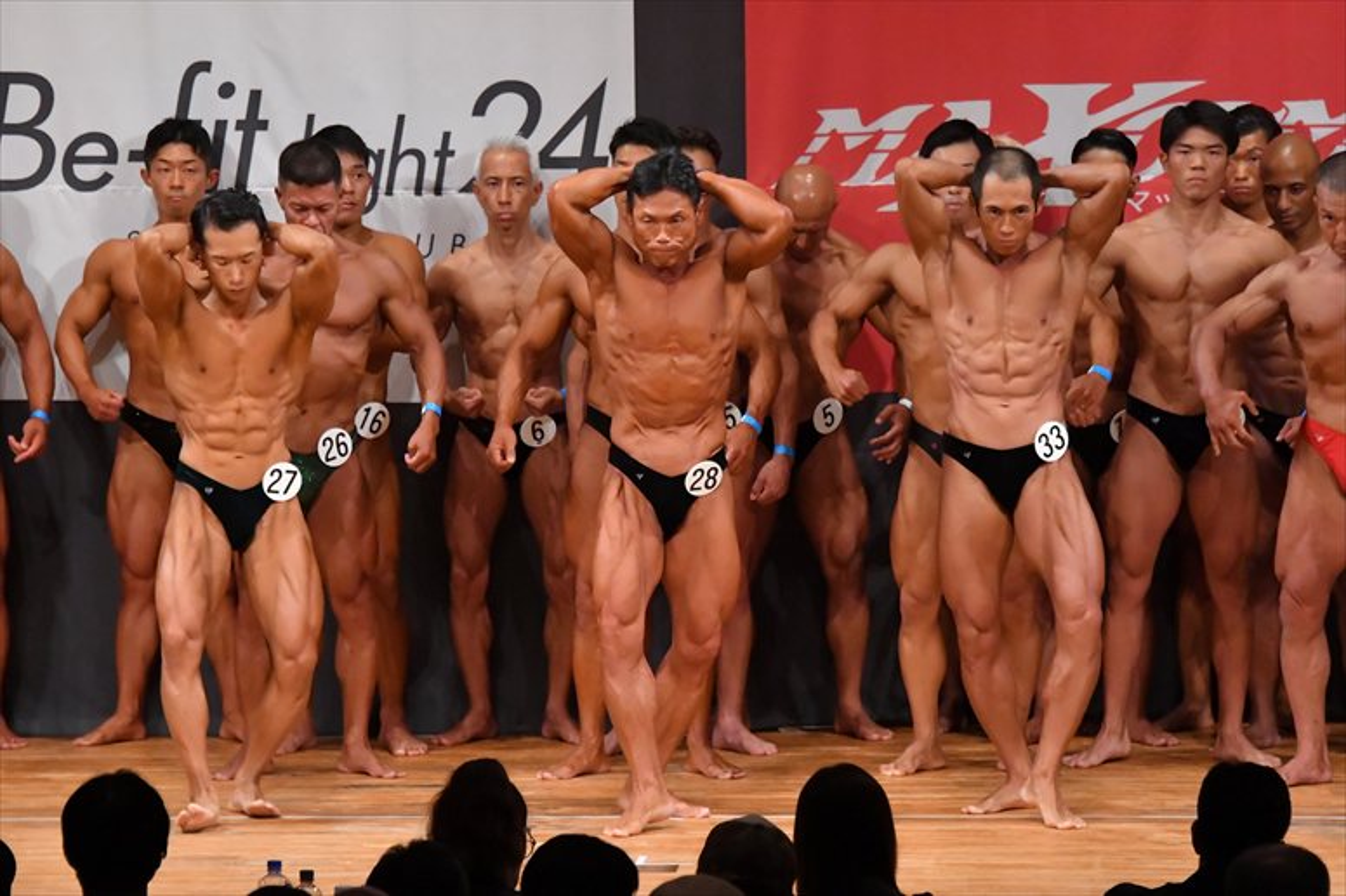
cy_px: 448
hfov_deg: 8.6
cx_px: 673
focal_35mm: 240
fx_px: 8969
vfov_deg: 5.7
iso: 8000
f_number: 5.6
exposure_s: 1/400
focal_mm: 160
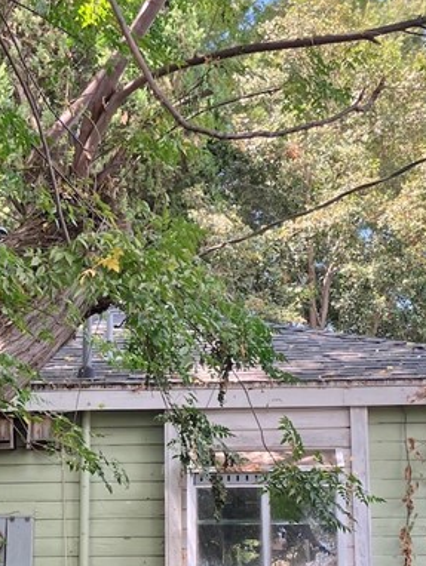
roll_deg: +0.1
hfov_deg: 19.6
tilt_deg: +9.7
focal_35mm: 75
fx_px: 1229
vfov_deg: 25.7
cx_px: 150
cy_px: 413
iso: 32
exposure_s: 1/121
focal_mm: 3.99
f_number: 1.8
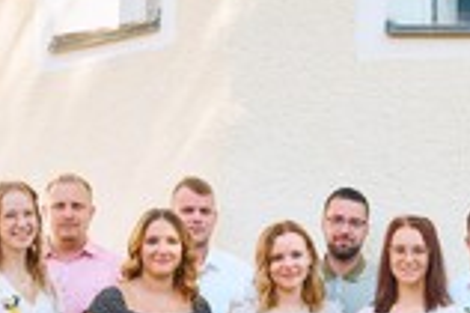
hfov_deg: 19.9
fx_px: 1304
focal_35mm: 100
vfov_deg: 13.5
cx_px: 452
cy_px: 307
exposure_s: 1/2000
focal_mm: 35
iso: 160
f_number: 2
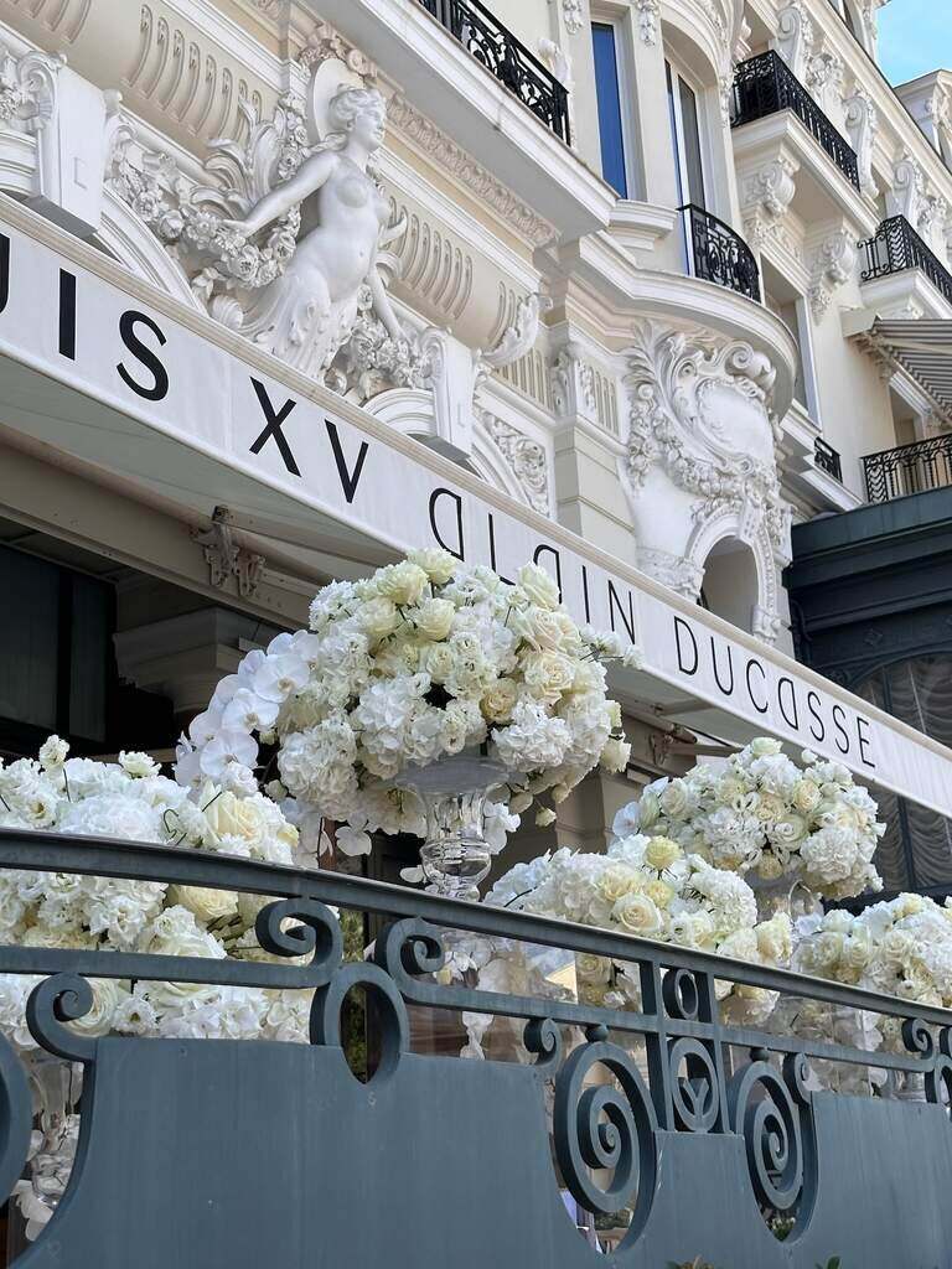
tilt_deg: +18.5
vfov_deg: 39.7
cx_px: 476
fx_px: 1760
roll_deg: +2.9
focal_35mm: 48
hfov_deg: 30.3
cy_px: 634
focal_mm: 6.86
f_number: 1.78
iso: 64
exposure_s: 1/1272
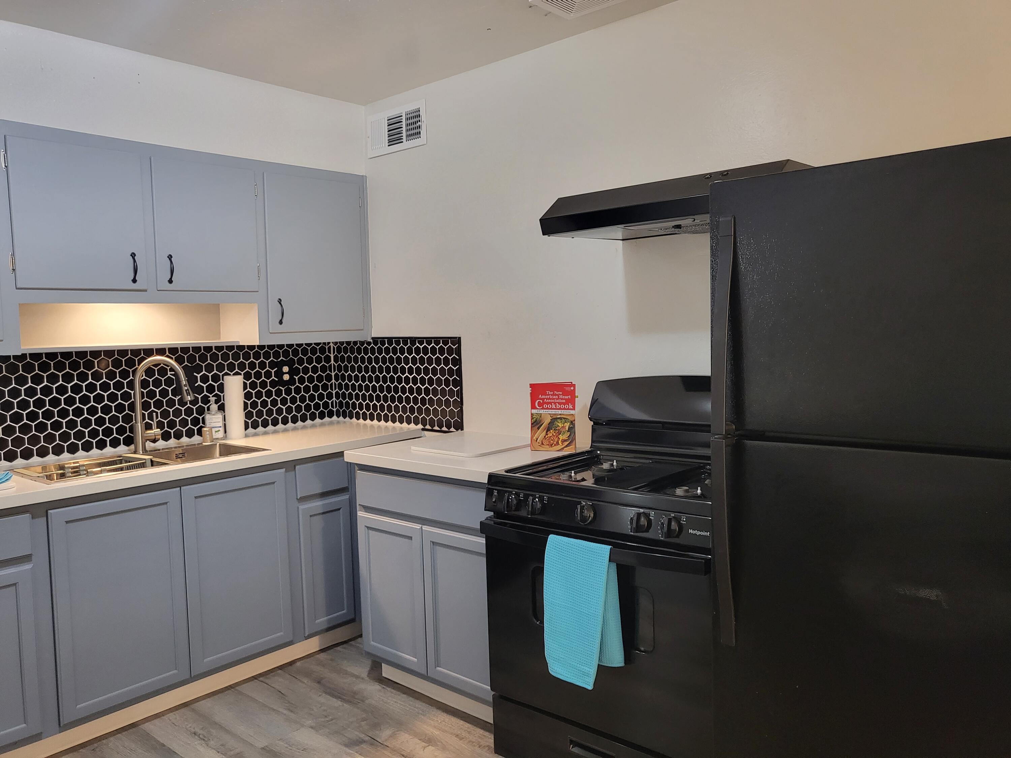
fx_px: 759
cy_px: 379
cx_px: 506
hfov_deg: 67.3
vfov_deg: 53.1
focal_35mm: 26
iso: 320
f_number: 1.8
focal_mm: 4.25
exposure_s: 1/40
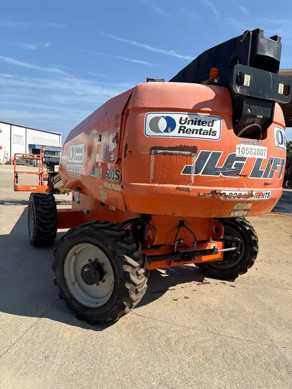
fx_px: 292
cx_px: 146
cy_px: 194
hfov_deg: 53.1
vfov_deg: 67.3
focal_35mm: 26
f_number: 1.6
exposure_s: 1/3125
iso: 50
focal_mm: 5.96
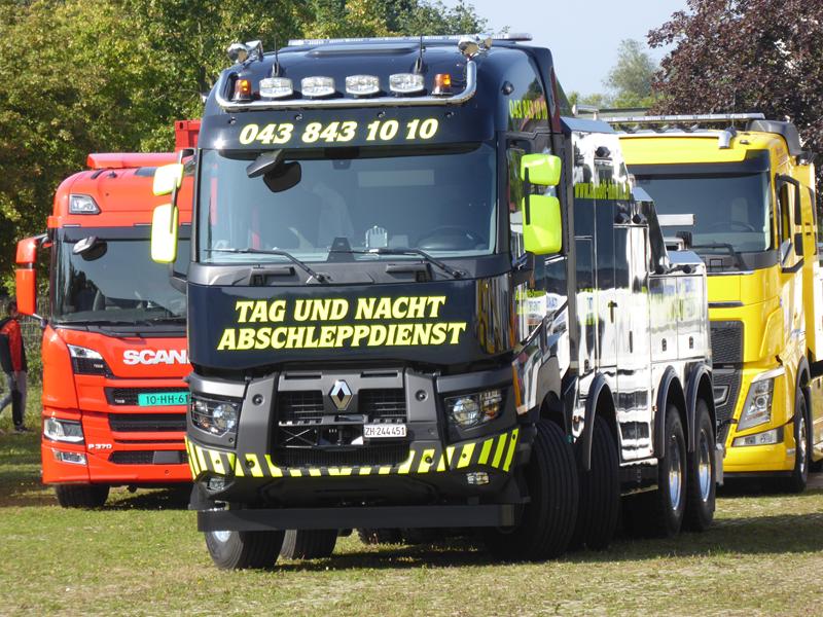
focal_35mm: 300
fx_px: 7133
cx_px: 412
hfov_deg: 6.6
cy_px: 308
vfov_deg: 5.0
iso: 100
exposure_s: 1/160
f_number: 5.8
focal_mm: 53.8
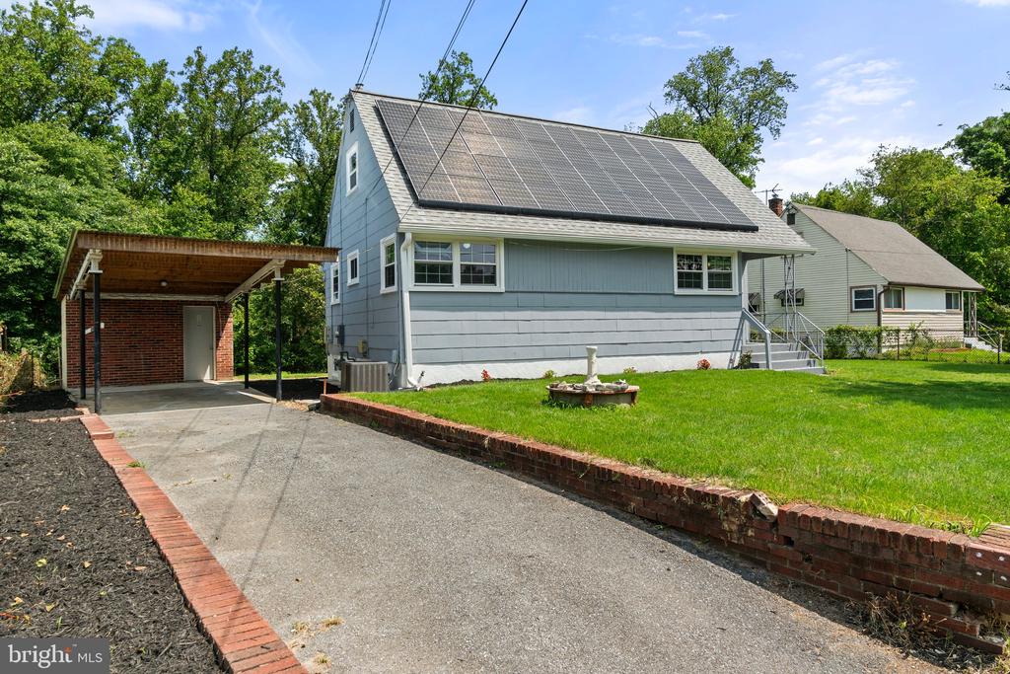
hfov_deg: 81.2
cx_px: 505
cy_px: 337
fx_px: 589
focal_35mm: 21
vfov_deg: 59.5
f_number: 8
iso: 100
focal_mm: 14
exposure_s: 1/160
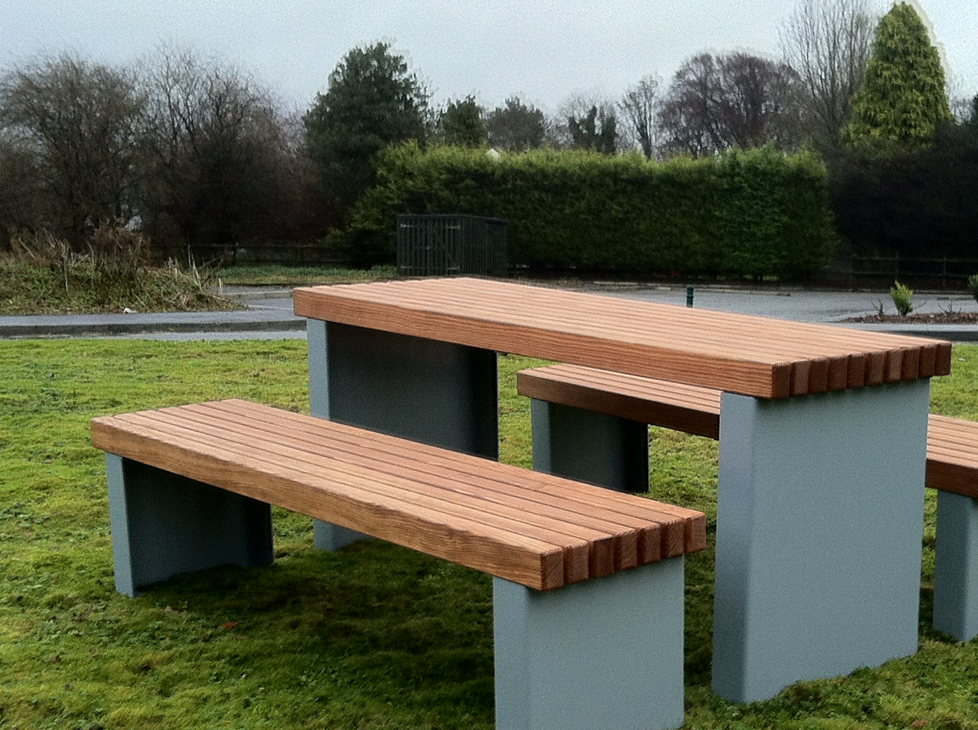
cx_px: 691
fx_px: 1805
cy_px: 456
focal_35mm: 64
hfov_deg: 30.0
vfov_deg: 22.8
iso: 80
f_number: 2.8
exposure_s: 1/17
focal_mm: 3.85
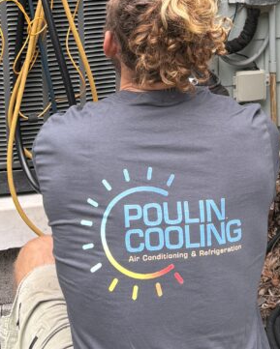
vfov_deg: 24.0
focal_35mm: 72
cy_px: -69
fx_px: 746
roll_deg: +0.7
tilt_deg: -6.5
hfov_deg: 20.9
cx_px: 245
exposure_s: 1/185
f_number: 1.6
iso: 40
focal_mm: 5.96
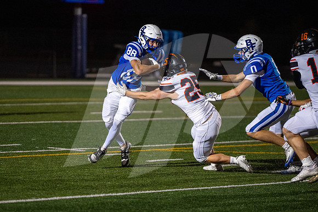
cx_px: 135
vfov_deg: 5.9
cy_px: 118
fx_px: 2066
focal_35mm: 234
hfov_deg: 8.8
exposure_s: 1/1600
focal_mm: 200
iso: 4000
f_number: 2.8
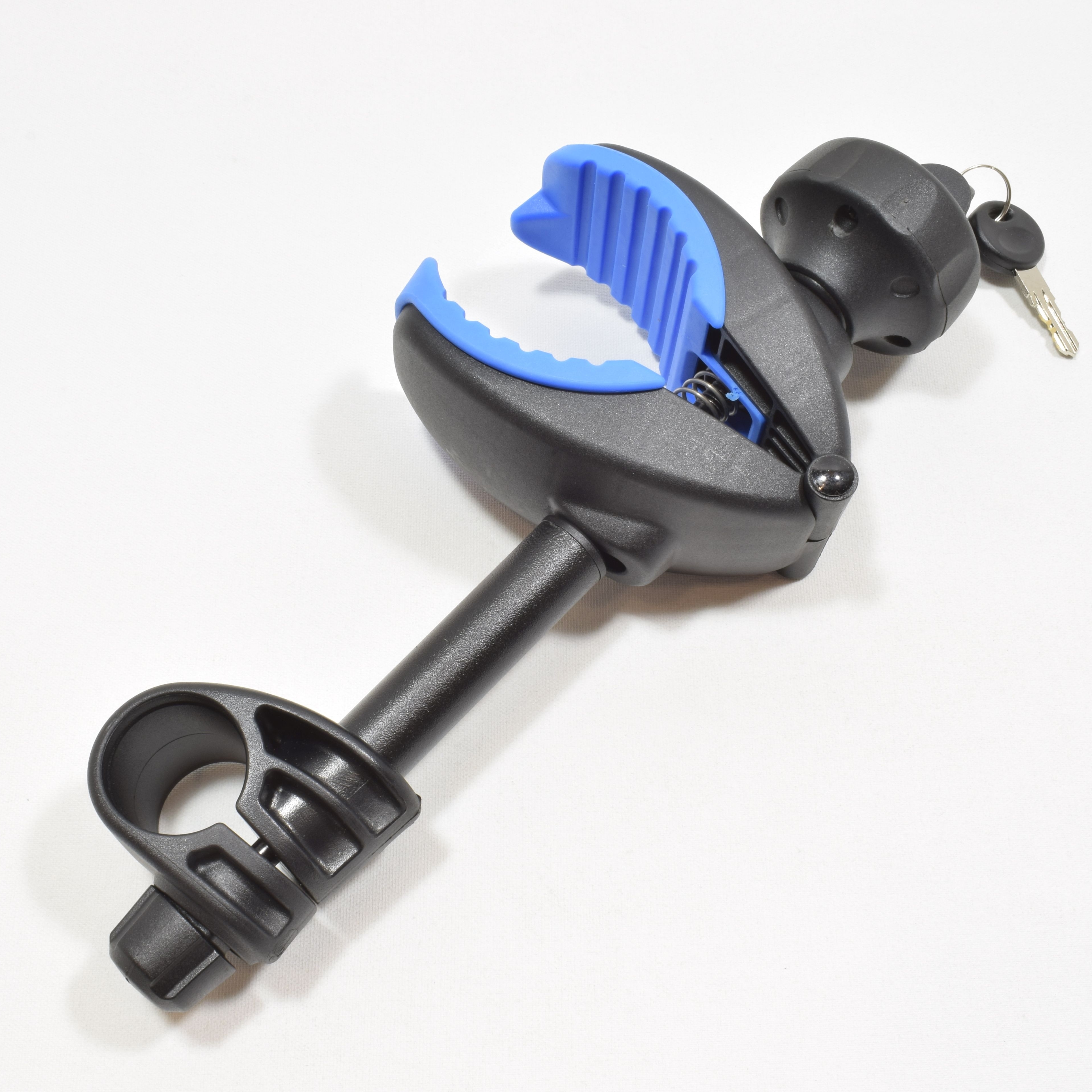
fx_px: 1630
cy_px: 562
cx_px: 498
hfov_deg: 37.0
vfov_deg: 37.0
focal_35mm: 46
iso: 100
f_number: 25
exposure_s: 2
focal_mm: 23
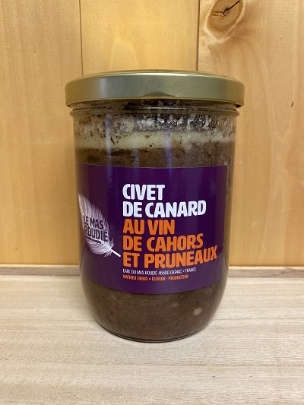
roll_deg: -1.2
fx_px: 304
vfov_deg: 67.3
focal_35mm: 26
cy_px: 202
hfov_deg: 53.1
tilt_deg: -12.9
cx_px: 152
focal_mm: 4.25
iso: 100
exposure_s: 1/50
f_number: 1.8
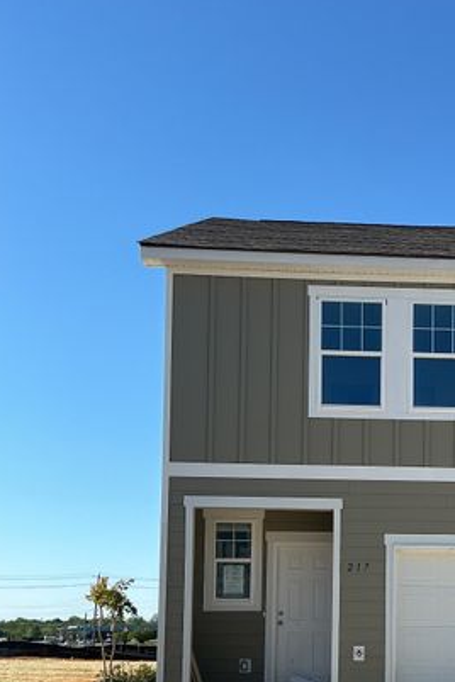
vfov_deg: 38.1
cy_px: 545
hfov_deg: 26.1
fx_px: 948
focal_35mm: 50
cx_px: 406
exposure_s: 1/1912
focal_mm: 3
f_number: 1.8
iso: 25
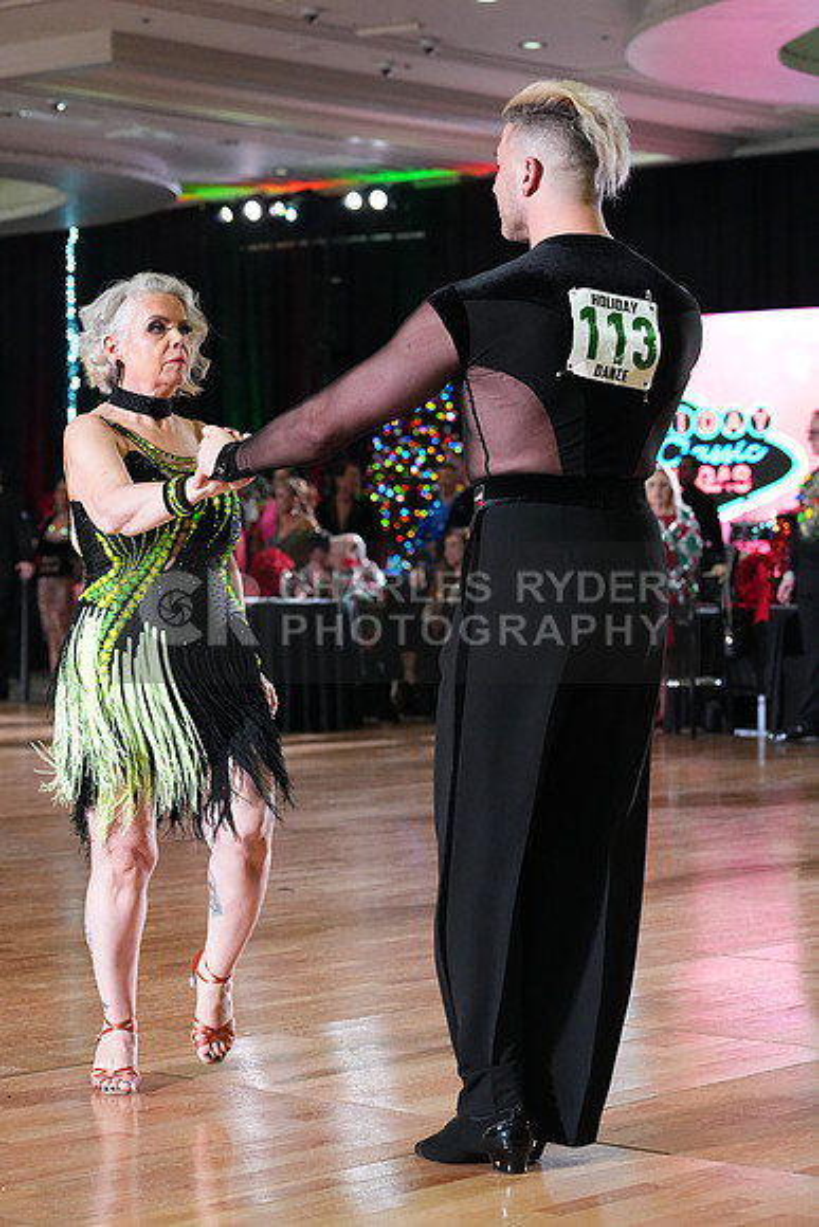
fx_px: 2933
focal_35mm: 86
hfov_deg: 15.9
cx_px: 410
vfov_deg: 23.6
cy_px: 614
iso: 8000
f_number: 5
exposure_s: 1/400
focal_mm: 86
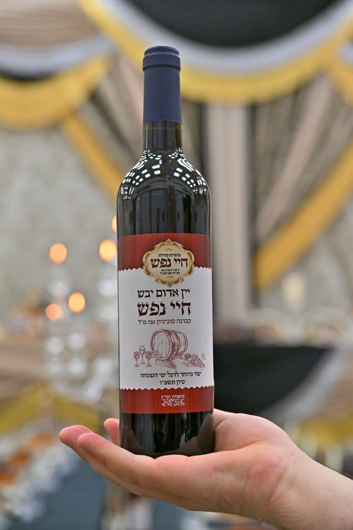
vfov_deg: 31.9
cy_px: 265
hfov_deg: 21.6
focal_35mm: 63
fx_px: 926
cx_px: 176
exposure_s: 1/200
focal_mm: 63
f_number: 4
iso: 400
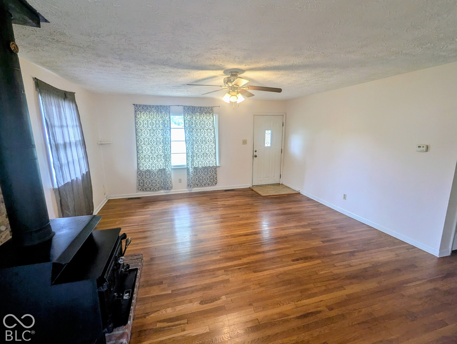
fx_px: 212
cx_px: 228
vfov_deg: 78.2
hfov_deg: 94.4
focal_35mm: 16
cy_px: 172
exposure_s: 1/24
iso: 55
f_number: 2.2
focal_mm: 2.35
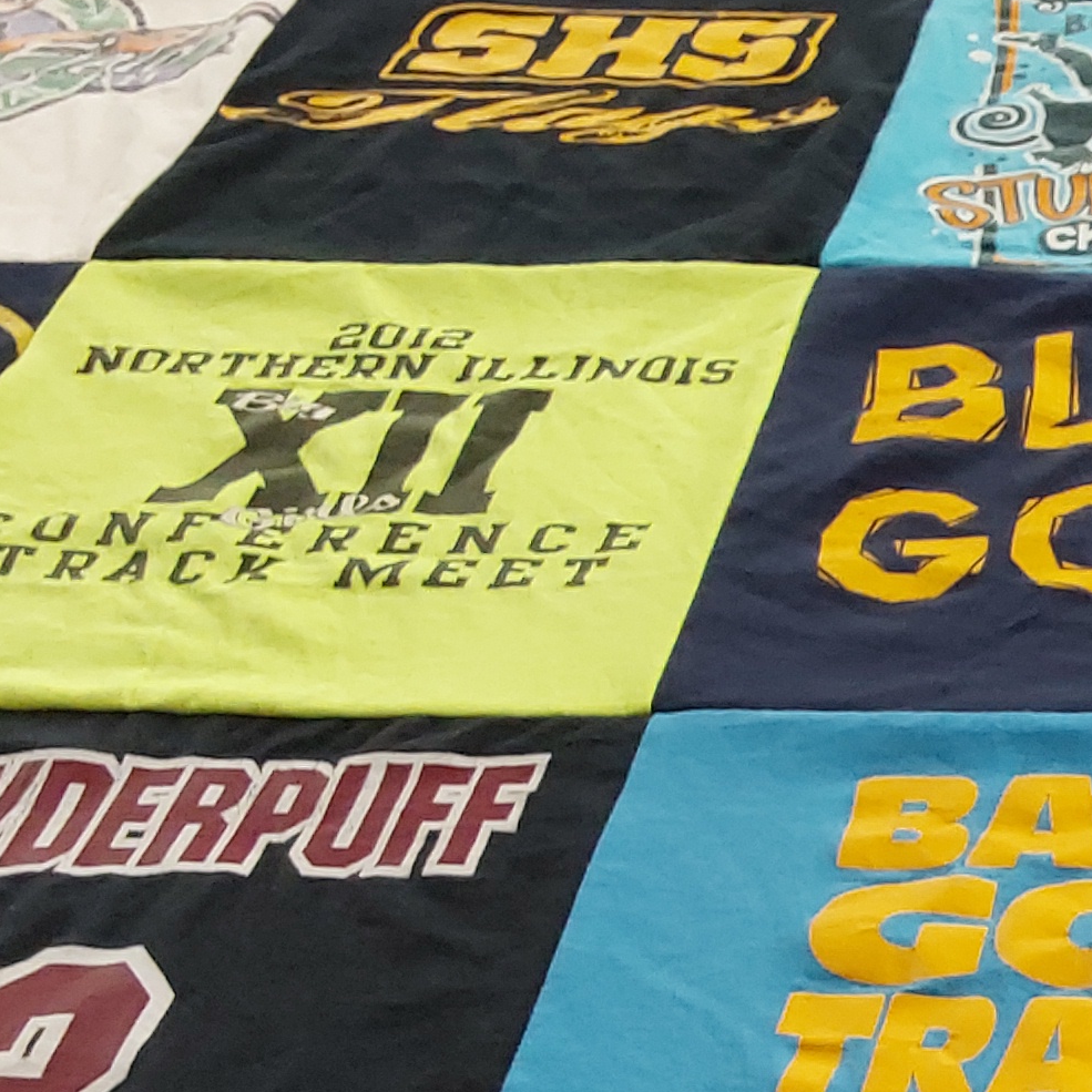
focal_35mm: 82
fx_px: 2927
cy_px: 937
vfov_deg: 20.8
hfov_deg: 19.3
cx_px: 1470
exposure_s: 1/60
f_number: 1.9
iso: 160
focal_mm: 2.91
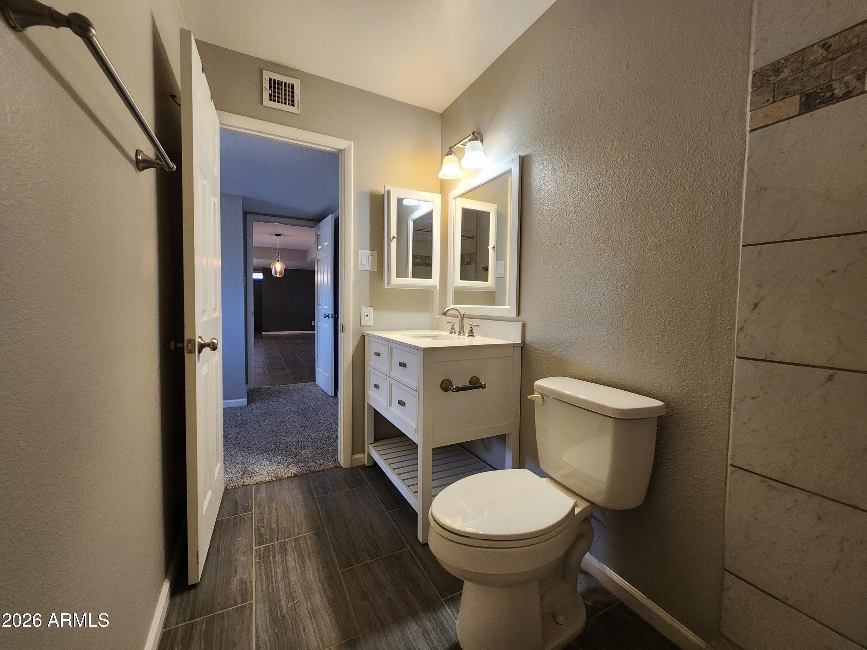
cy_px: 325
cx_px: 434
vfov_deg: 89.9
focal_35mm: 13
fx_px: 326
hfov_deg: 106.2
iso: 250
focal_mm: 2.2
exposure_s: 1/60
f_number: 2.2
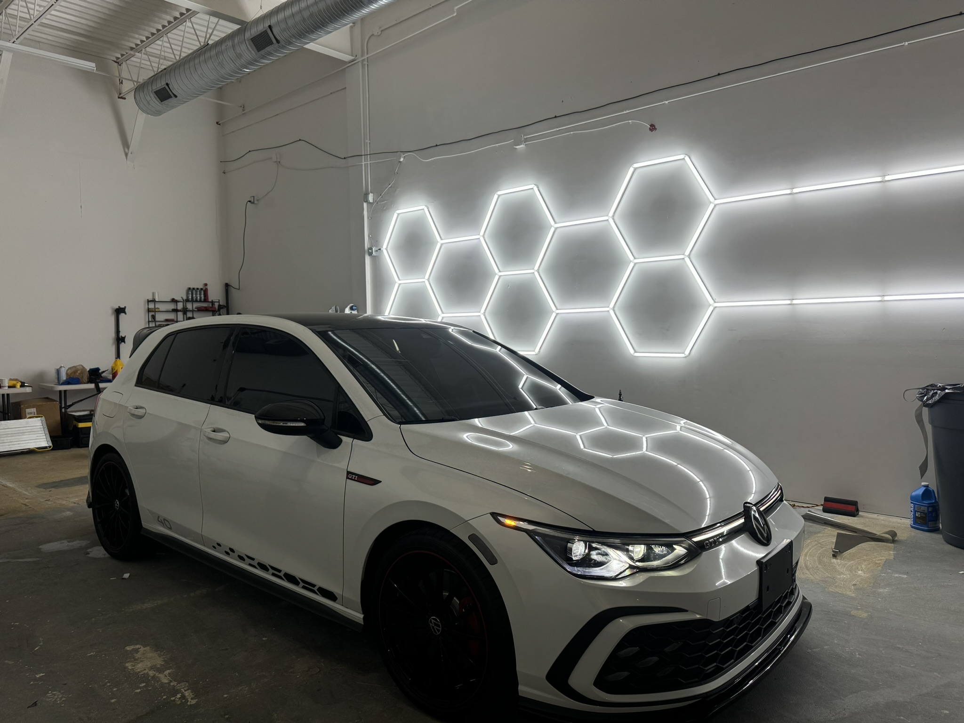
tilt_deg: -3.1
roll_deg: +1.7
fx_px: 668
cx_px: 482
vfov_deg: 56.8
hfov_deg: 71.6
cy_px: 362
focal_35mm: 24
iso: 100
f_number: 1.78
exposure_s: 1/155
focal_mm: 6.76
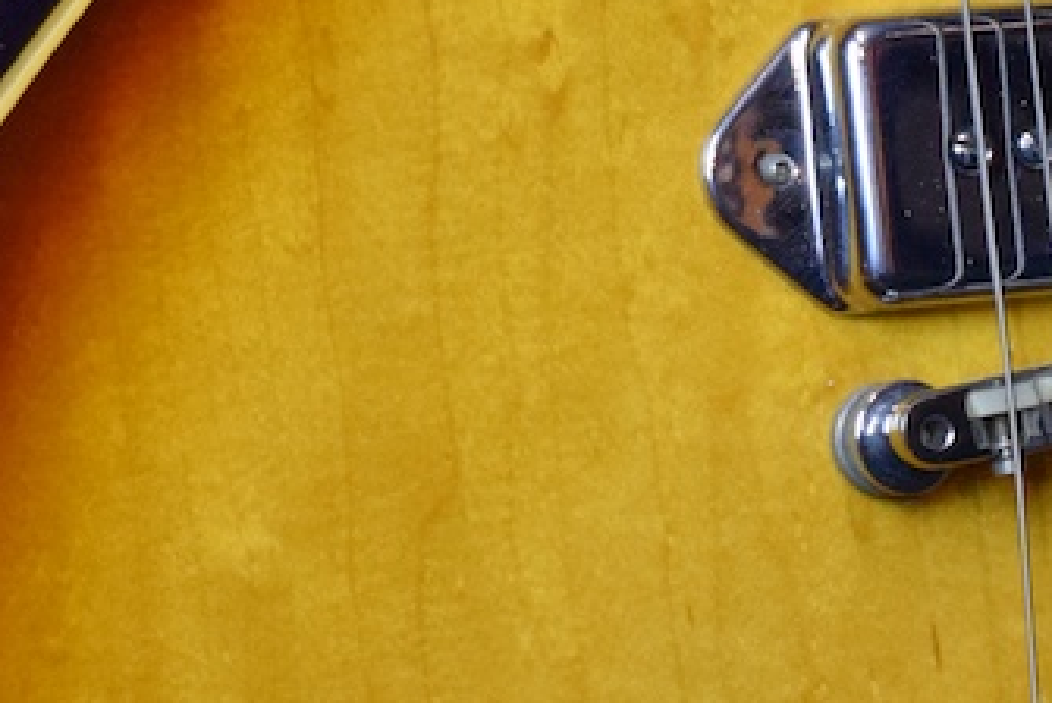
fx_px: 7458
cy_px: 28
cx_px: 999
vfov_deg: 5.4
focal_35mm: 255
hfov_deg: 8.0
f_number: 4.8
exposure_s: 1/60
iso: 2000
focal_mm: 38
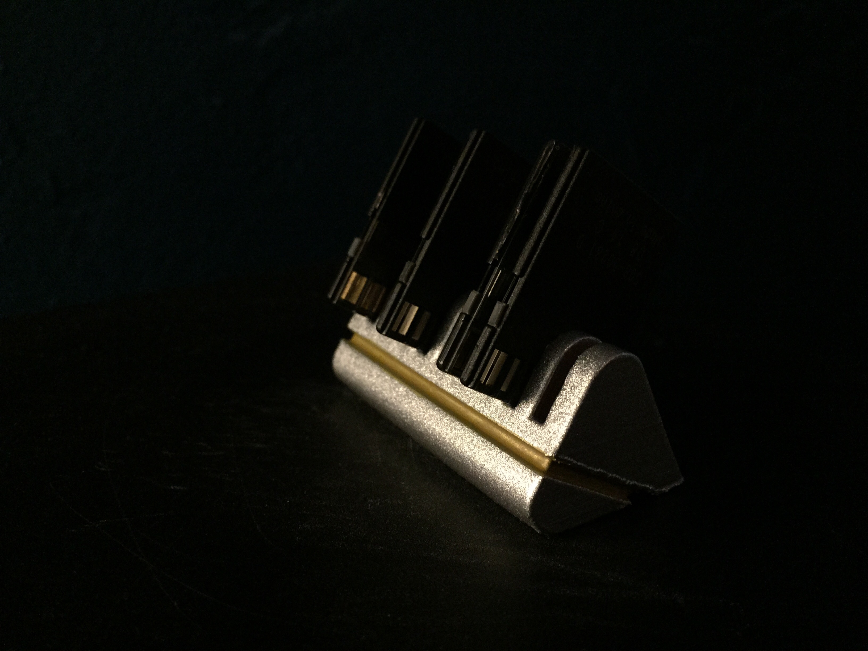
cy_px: 326
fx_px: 727
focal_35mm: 29
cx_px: 434
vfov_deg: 48.2
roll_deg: -1.4
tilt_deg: -19.5
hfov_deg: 61.7
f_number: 2.2
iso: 250
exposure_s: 1/30
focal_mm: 4.15
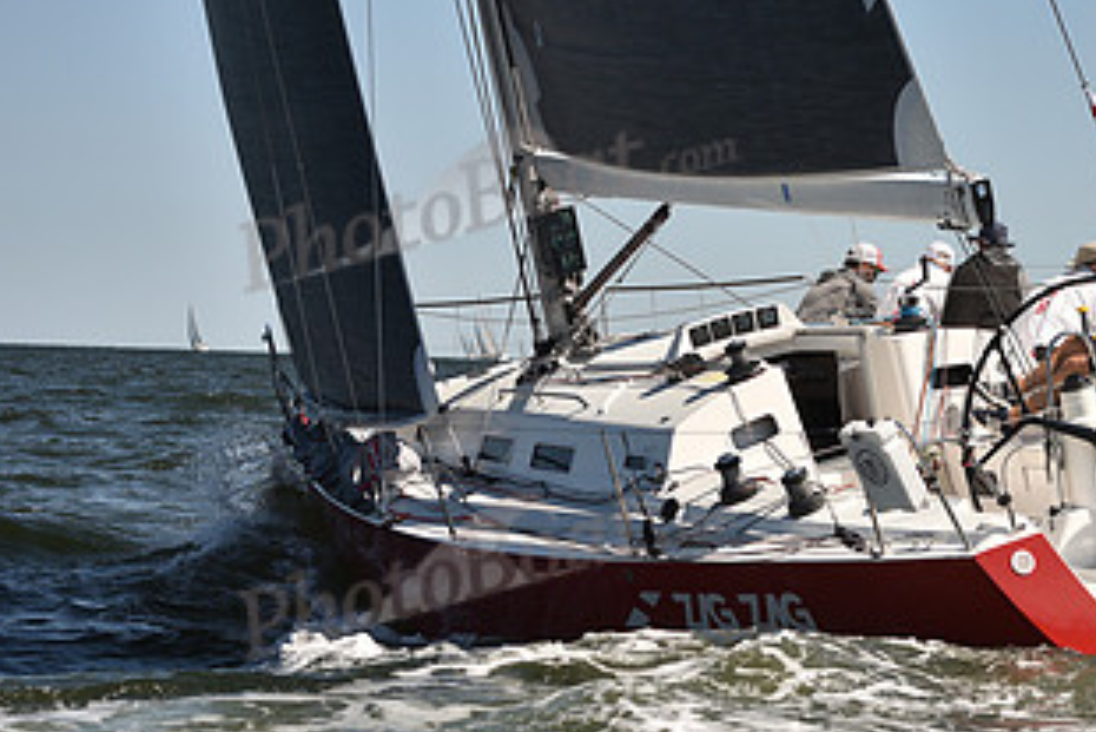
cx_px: 923
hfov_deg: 15.5
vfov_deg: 10.5
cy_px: 334
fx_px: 3990
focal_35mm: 131
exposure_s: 1/1600
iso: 250
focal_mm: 70
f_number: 3.5
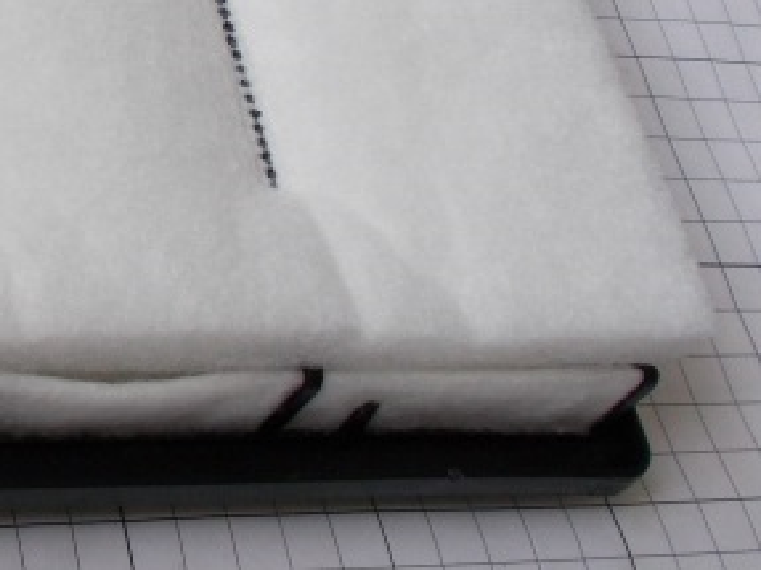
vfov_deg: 23.7
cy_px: -45
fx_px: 1275
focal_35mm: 58
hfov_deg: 29.8
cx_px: -85
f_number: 3.2
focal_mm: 4.6
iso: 80
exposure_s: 1/125
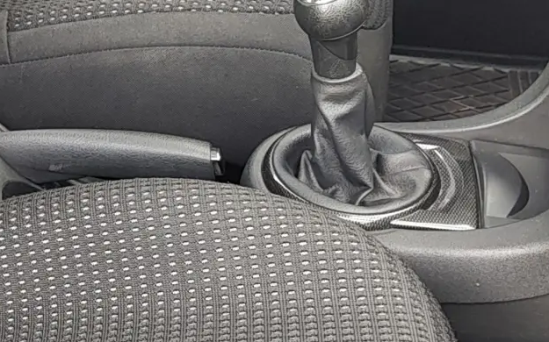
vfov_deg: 14.1
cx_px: -94
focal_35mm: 92
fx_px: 1376
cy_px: 74
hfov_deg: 21.1
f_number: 1.8
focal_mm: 5.56
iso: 176
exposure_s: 1/100
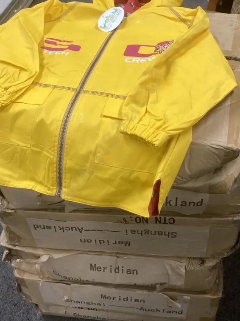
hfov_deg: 37.7
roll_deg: +4.1
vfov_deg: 48.9
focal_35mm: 38
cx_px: 106
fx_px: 351
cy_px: 144
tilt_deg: -39.4
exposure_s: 1/50
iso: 64
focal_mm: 3.99
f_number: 1.8
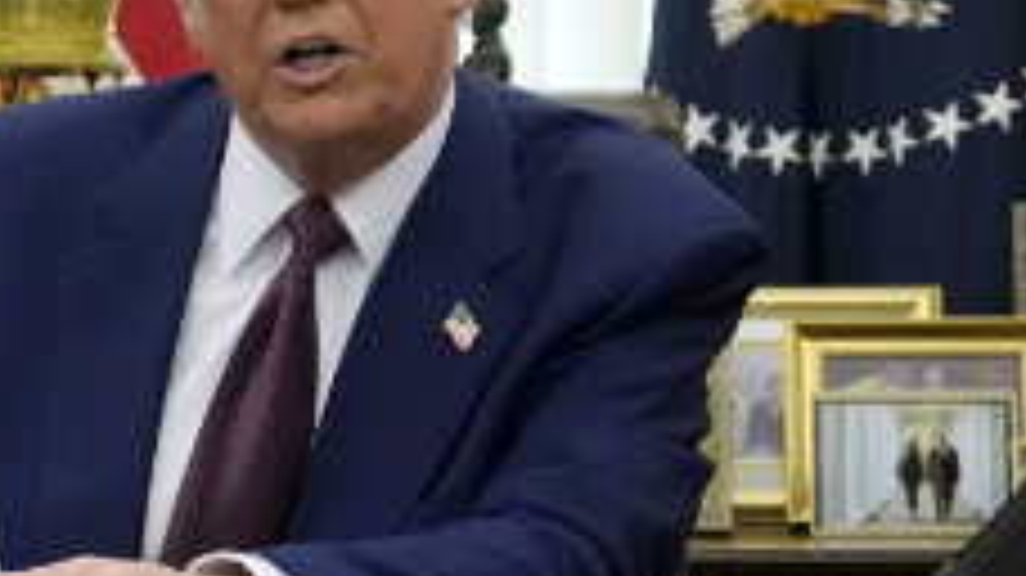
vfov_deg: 7.6
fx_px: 4351
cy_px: 176
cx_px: -374
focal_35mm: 160
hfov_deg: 12.9
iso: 1000
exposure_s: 1/400
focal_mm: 29
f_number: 2.8
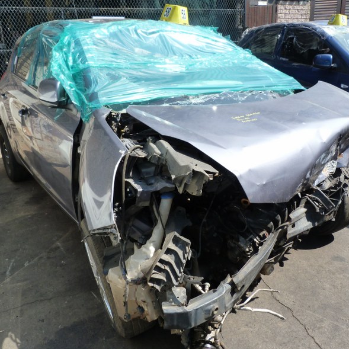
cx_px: 171
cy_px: 174
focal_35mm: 30
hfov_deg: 54.0
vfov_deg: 54.0
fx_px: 342
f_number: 4.5
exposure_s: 1/200
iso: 125
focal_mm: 4.5
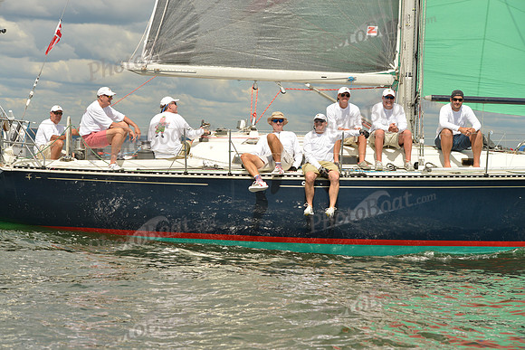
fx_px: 1386
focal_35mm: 95
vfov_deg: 14.4
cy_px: 175
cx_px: 262
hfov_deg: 21.5
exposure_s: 1/1000
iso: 200
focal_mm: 95
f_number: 7.1
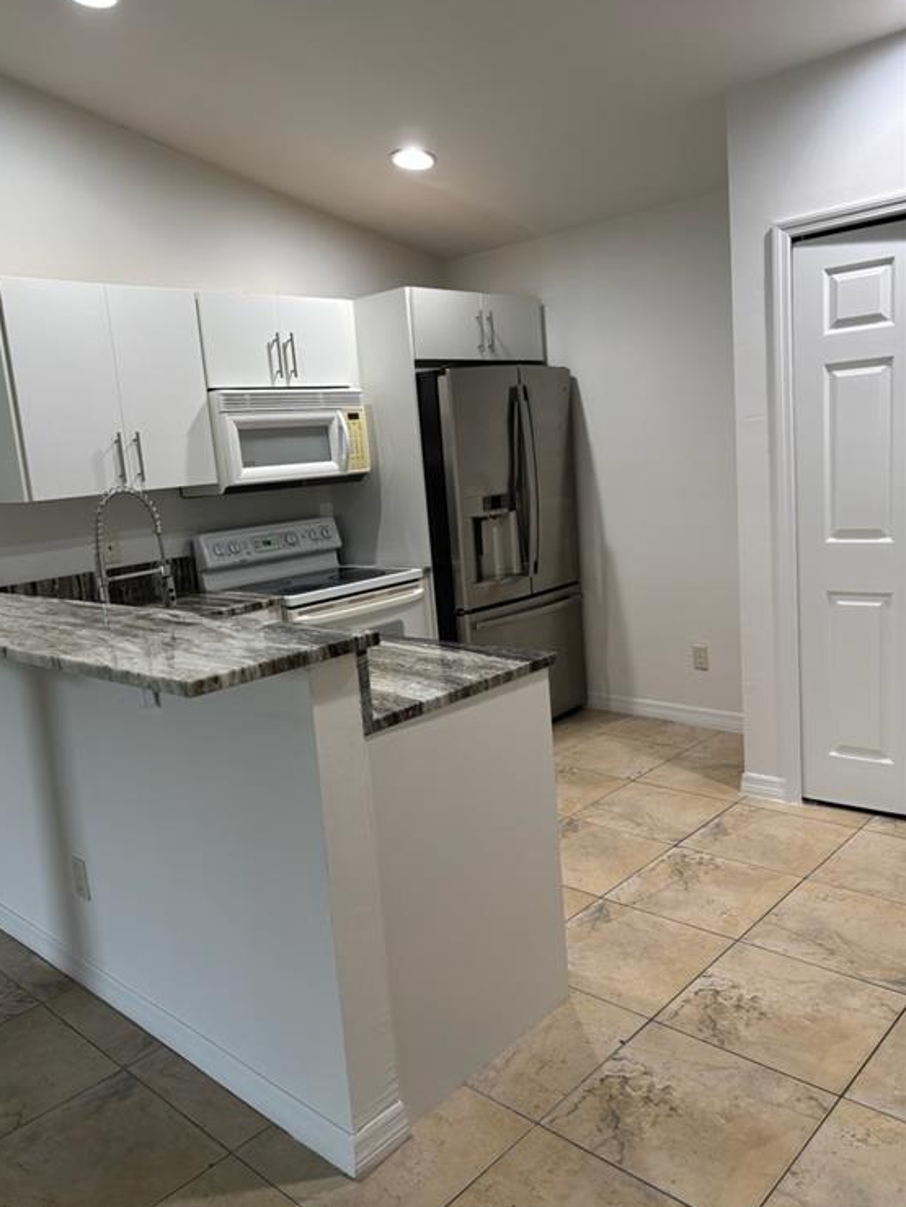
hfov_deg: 51.3
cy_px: 604
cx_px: 437
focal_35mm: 27
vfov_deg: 65.3
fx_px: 942
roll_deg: +3.9
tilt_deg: -10.1
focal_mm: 5.96
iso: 160
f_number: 1.6
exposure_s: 1/60
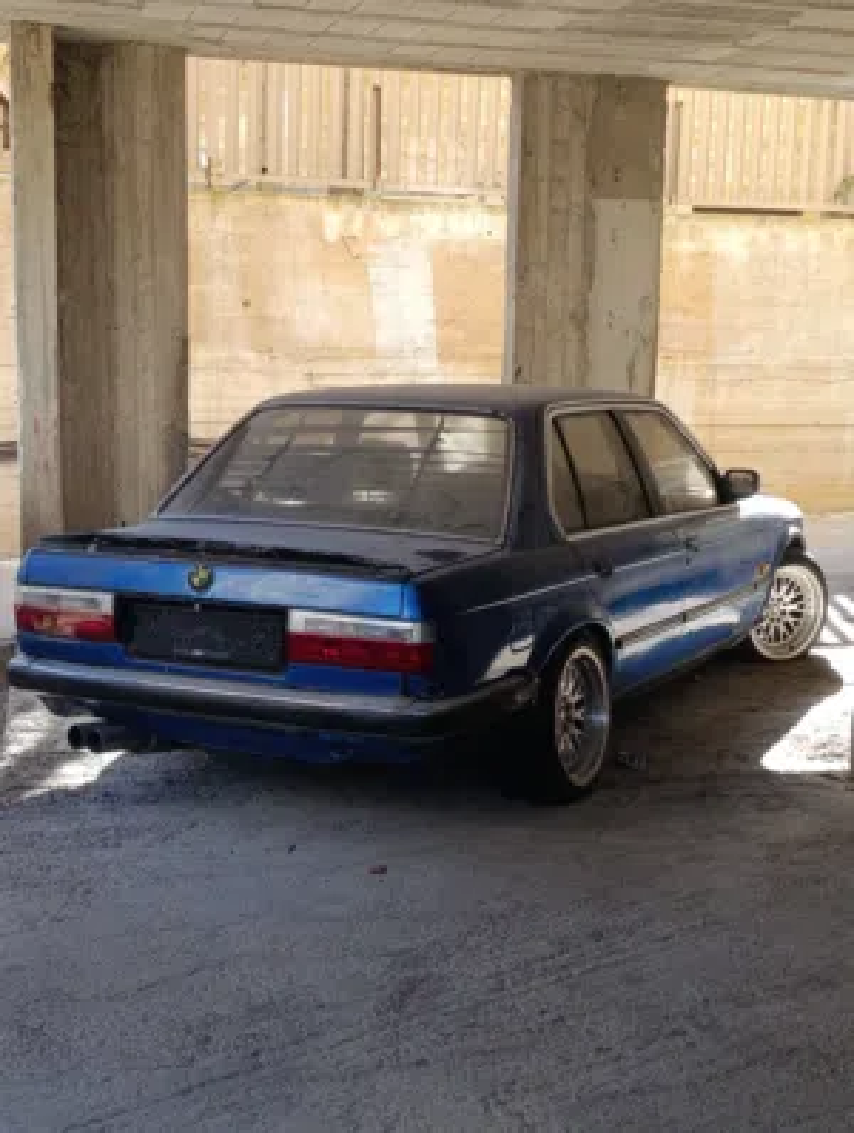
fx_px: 1508
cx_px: 427
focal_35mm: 46
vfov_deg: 41.2
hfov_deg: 31.6
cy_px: 566
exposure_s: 1/100
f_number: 1.65
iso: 56
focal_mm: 6.11
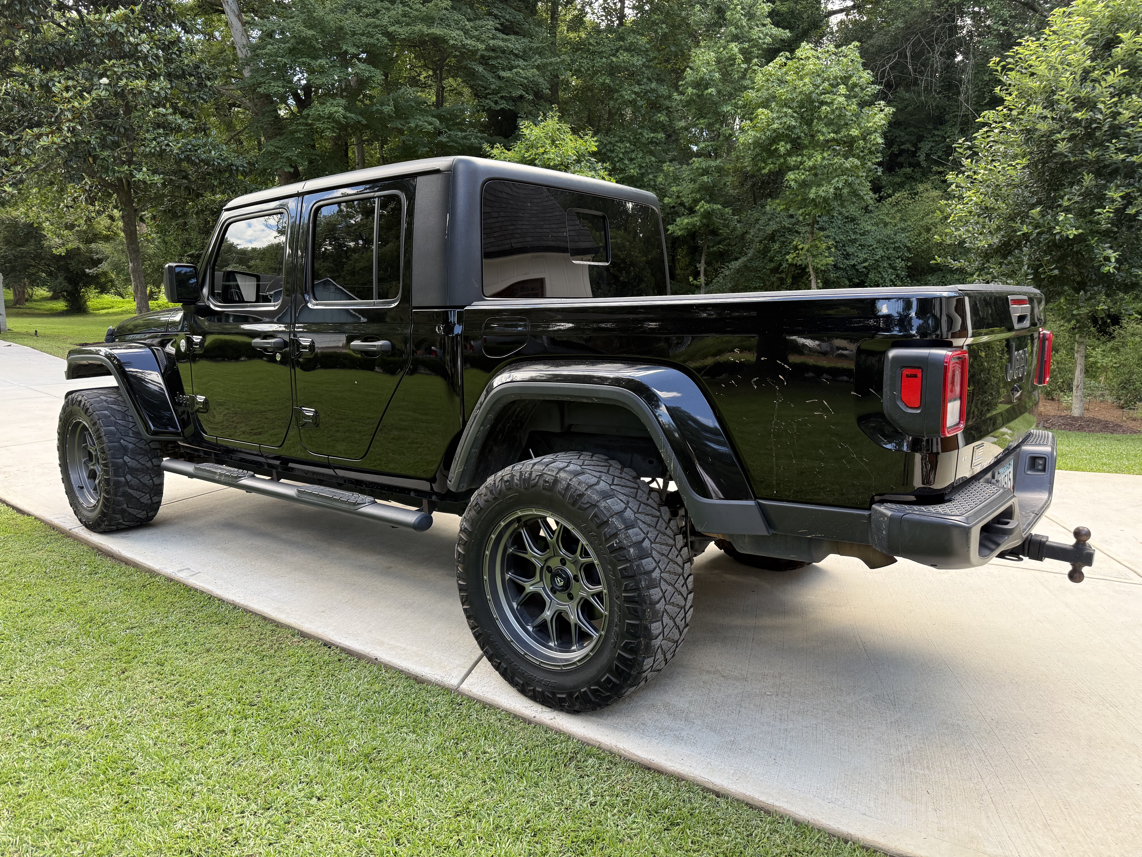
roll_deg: -2.0
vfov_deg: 56.8
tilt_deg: -10.7
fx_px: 792
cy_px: 428
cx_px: 571
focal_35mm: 24
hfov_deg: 71.6
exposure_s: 1/348
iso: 100
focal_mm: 6.76
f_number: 1.78
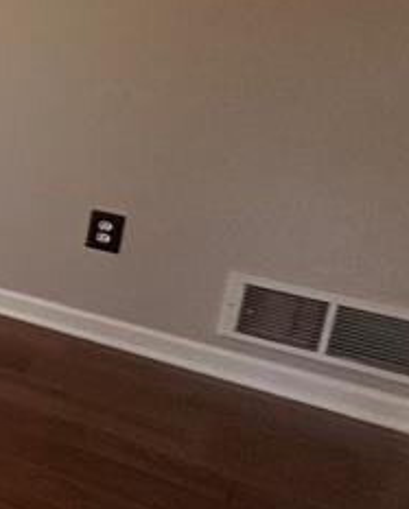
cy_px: 114
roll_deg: +2.4
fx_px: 906
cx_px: -634
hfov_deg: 14.0
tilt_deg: -14.5
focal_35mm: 60
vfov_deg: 30.8
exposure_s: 1/60
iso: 160
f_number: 2.2
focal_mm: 2.22
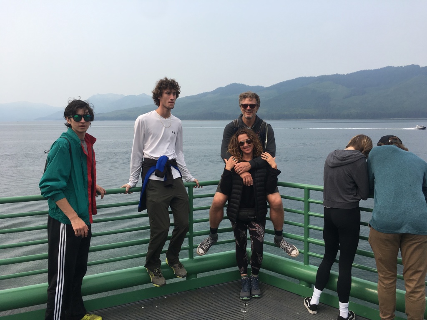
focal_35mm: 29
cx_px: 214
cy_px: 160
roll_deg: +1.5
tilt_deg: -6.0
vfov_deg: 48.2
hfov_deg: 61.7
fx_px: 358
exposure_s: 1/1479
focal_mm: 4.15
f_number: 2.2
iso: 25
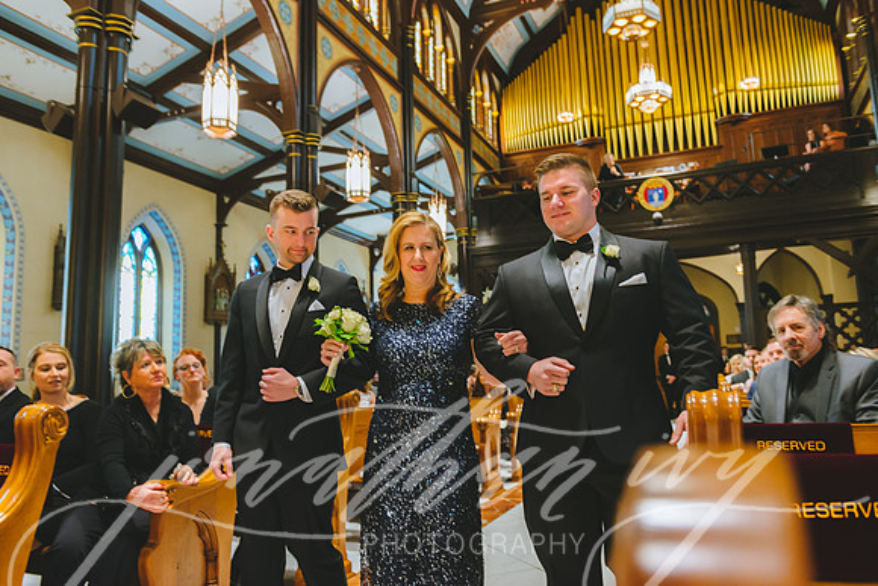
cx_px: 439
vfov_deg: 45.0
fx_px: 707
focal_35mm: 29
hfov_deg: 63.6
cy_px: 293
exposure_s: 1/125
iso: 2500
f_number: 3.5
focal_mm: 29
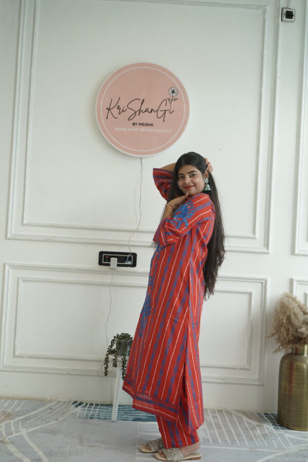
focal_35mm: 37
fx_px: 475
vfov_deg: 51.9
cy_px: 231
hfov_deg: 35.9
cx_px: 154
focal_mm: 37
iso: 160
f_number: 5
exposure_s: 1/100
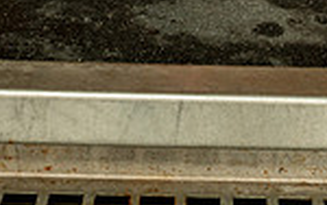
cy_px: -246
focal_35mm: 107
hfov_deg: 19.4
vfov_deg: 10.8
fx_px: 954
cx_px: 196
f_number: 7.1
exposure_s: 1/200
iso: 800
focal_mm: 35
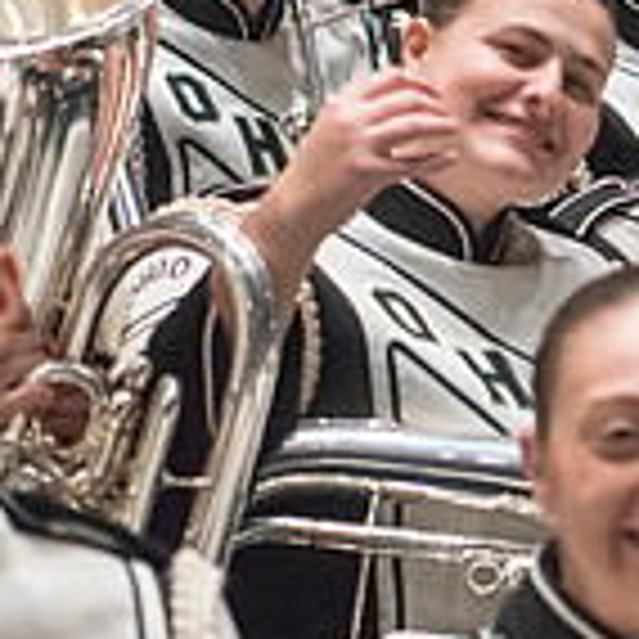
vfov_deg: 7.2
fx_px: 5075
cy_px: -20
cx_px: 1084
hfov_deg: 7.0
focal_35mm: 243
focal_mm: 70
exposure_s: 1/400
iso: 4000
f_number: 2.8
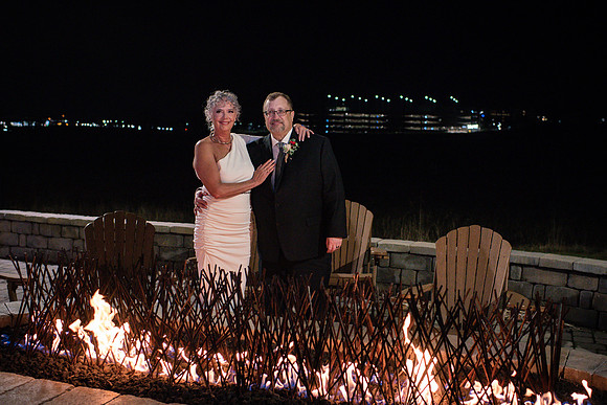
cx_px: 320
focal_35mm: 39
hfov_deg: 49.1
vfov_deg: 33.9
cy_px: 218
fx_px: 665
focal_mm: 35
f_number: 3.2
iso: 2000
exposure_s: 1/200
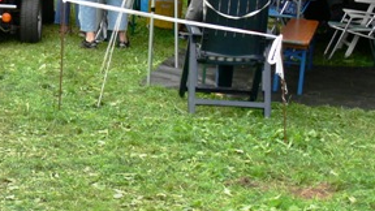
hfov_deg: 17.2
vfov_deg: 9.9
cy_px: -33
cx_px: -21
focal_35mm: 121
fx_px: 1203
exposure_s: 1/100
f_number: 5
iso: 80
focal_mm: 10.6
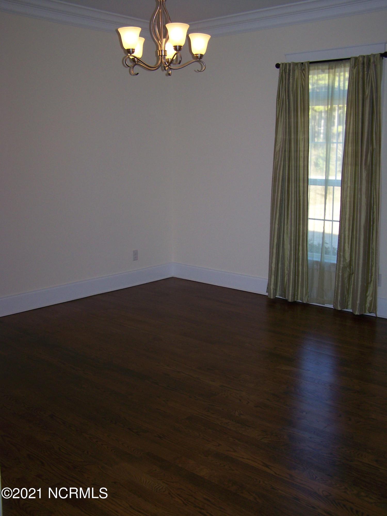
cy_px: 258
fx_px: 566
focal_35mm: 38
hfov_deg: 37.7
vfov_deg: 49.0
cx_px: 194
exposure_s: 1/60
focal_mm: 6.3
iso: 80
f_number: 2.8
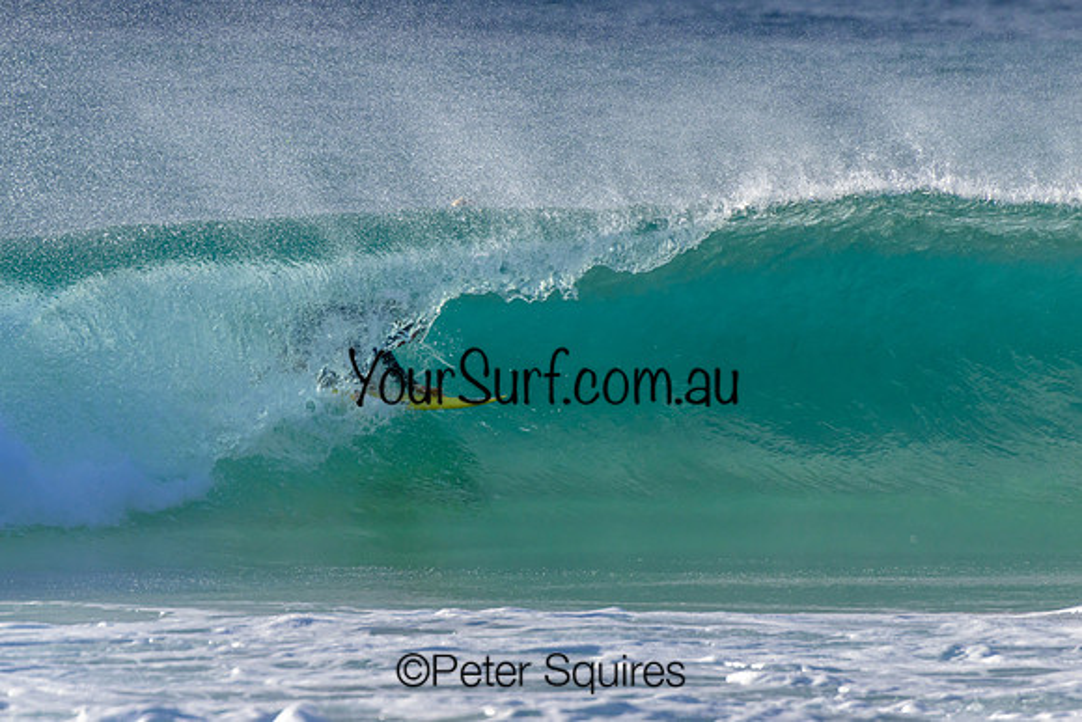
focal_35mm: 700
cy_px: 361
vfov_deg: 2.0
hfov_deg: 2.9
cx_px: 541
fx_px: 21043
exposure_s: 1/2000
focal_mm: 700
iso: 1400
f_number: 11
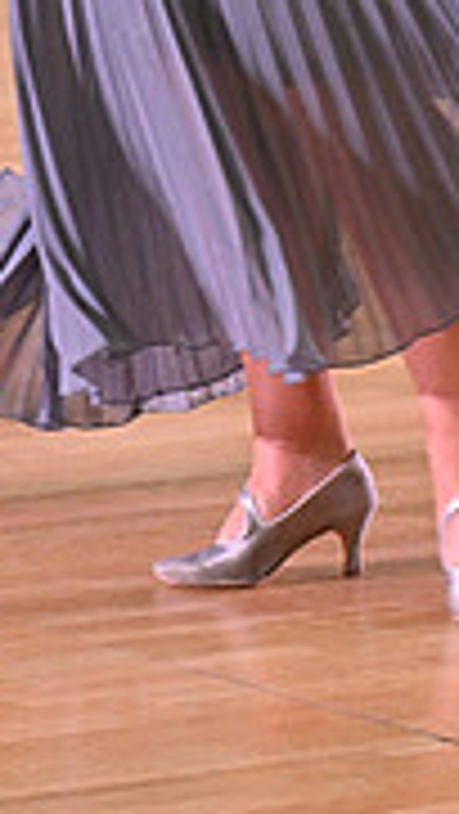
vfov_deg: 5.3
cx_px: 83
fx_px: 8708
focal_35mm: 403
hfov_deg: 3.0
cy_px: -333
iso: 3200
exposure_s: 1/320
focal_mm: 120
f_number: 5
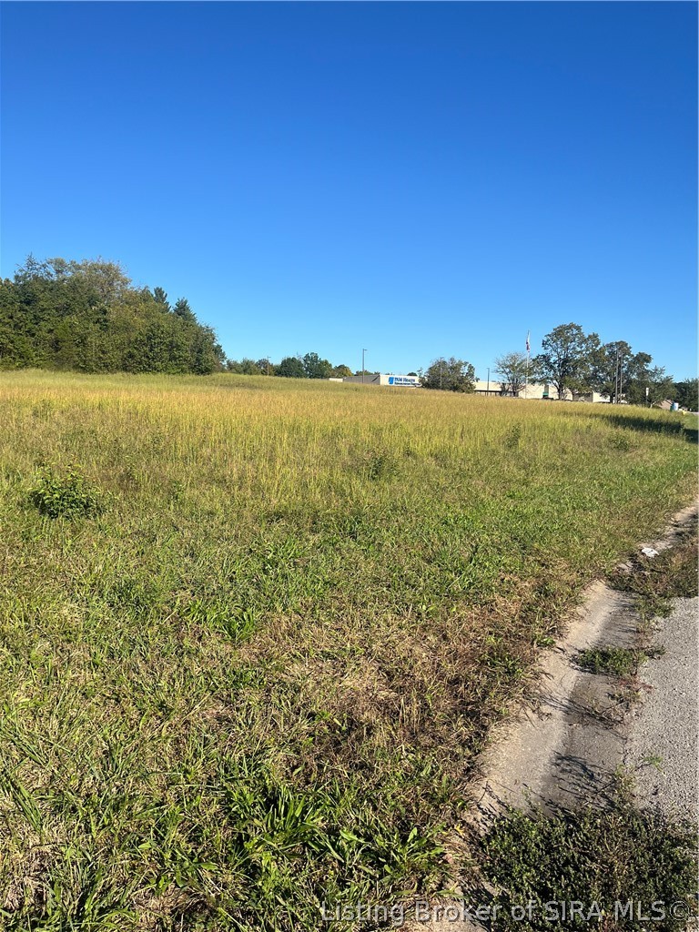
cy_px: 466
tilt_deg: -4.3
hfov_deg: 53.1
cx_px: 350
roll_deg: -1.1
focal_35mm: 26
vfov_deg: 67.3
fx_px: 700
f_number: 1.6
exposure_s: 1/3049
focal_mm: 5.1
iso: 50
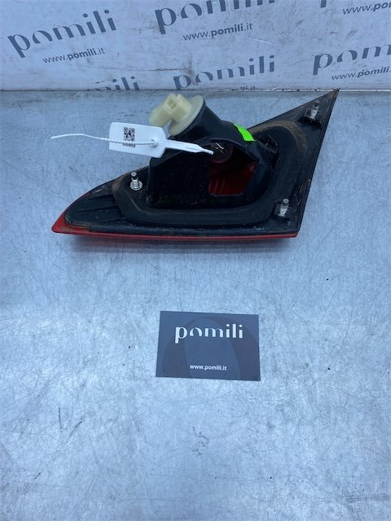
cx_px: 196
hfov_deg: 53.1
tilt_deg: -67.7
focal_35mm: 26
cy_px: 260
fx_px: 392
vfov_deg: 67.3
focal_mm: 4.25
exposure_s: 1/1034
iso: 32
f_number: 1.8
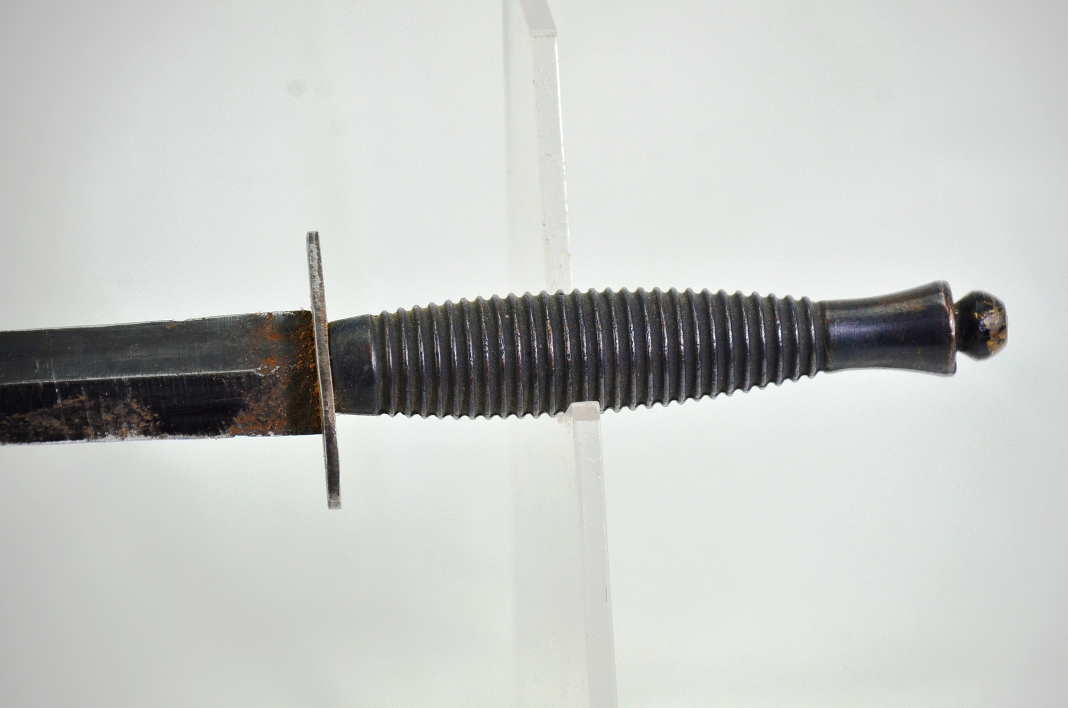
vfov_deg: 6.8
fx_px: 5995
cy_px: 354
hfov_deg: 10.2
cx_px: 534
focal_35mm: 202
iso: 560
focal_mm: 135
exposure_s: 1/250
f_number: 5.6
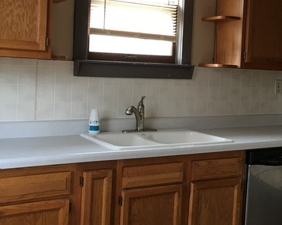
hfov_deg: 36.6
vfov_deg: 29.6
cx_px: 162
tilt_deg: -1.1
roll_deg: -3.1
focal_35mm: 51
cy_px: 84
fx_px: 426
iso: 32
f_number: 2.2
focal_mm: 4.15
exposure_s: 1/15
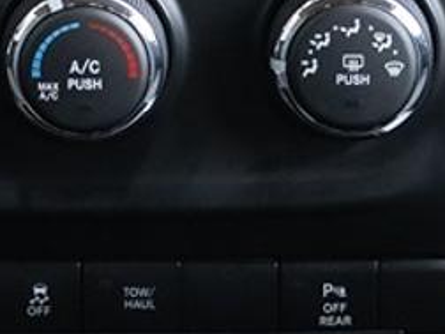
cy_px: -603
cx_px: 62
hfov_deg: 5.8
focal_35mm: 339
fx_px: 4358
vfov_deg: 4.3
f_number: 4
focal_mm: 46
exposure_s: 1/60
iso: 800
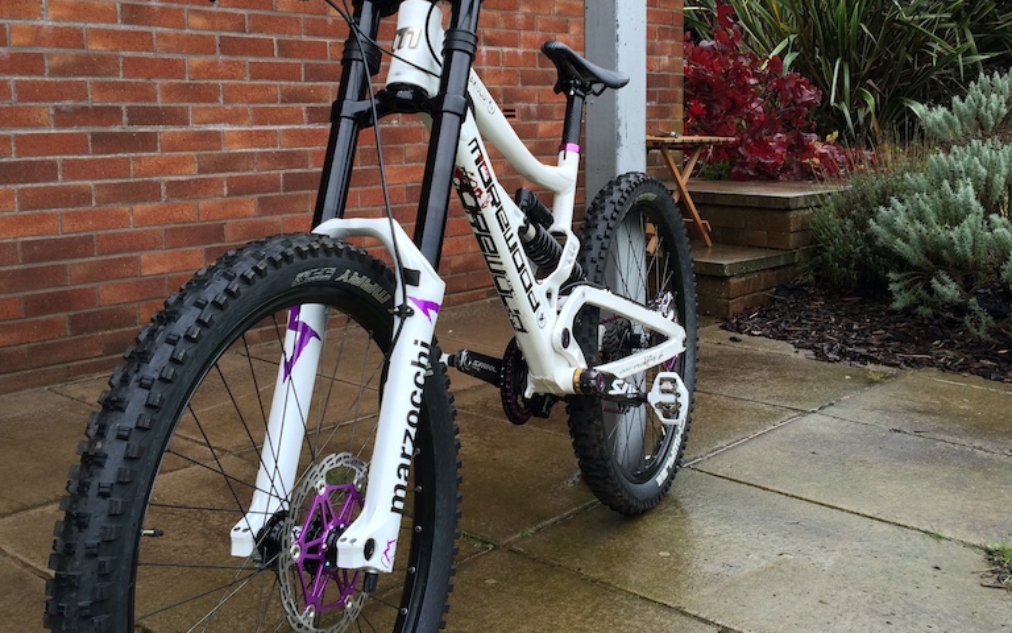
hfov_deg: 48.2
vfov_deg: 31.2
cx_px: 551
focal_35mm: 41
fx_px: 1131
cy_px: 258
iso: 40
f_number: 2.2
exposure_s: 1/60
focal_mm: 4.15
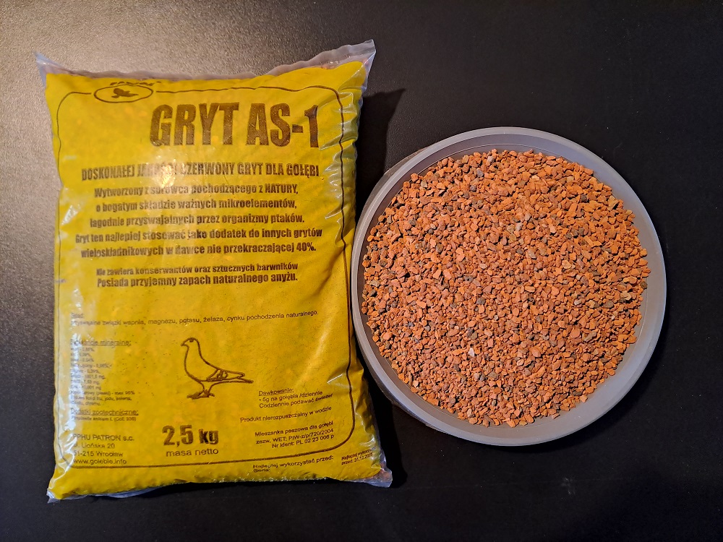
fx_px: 522
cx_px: 362
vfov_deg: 54.9
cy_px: 271
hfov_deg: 69.4
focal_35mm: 25
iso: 400
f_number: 1.8
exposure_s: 1/33
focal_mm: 4.65
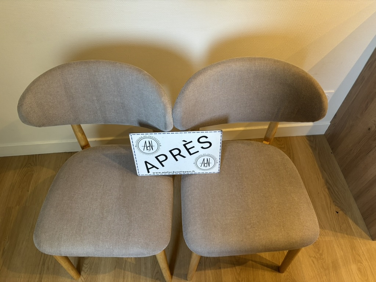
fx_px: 282
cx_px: 188
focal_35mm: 26
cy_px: 141
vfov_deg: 53.1
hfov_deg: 67.3
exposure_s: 1/50
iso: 160
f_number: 1.6
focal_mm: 5.96
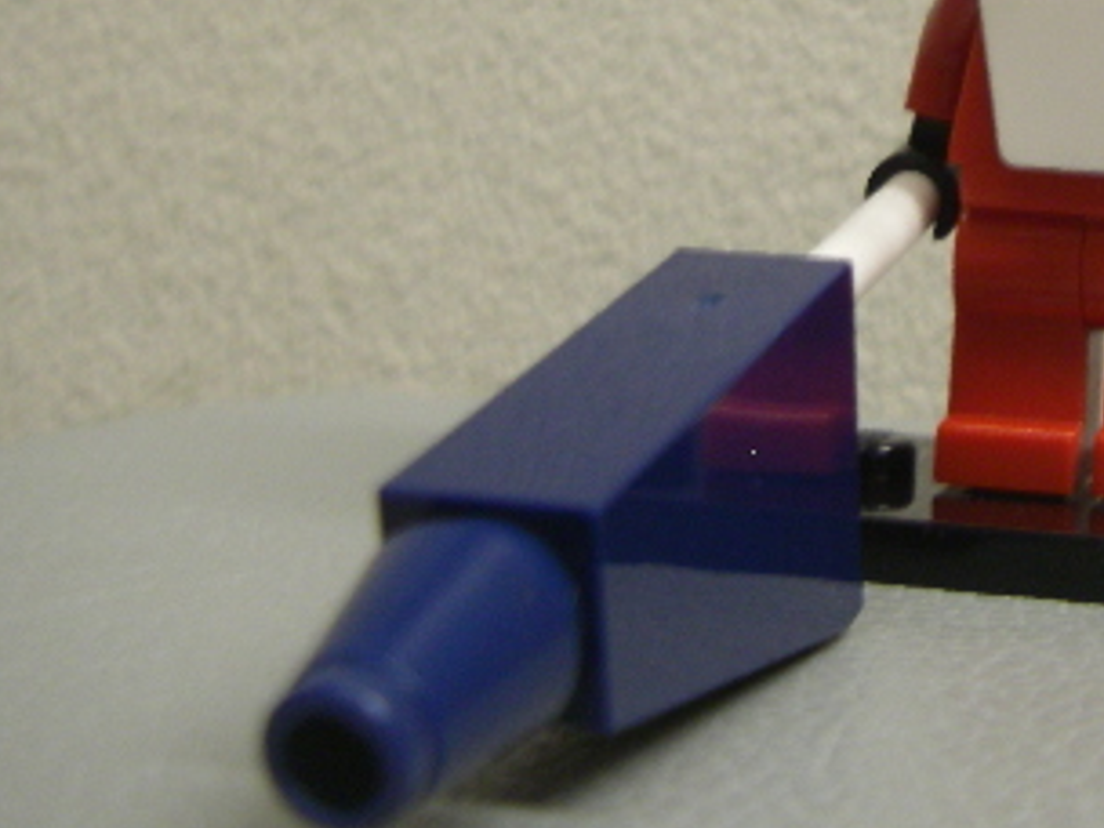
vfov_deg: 18.1
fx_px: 2551
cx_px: 1020
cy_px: 58
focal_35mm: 80
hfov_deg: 23.7
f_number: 3.3
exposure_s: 1/5
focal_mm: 6.3
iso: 160
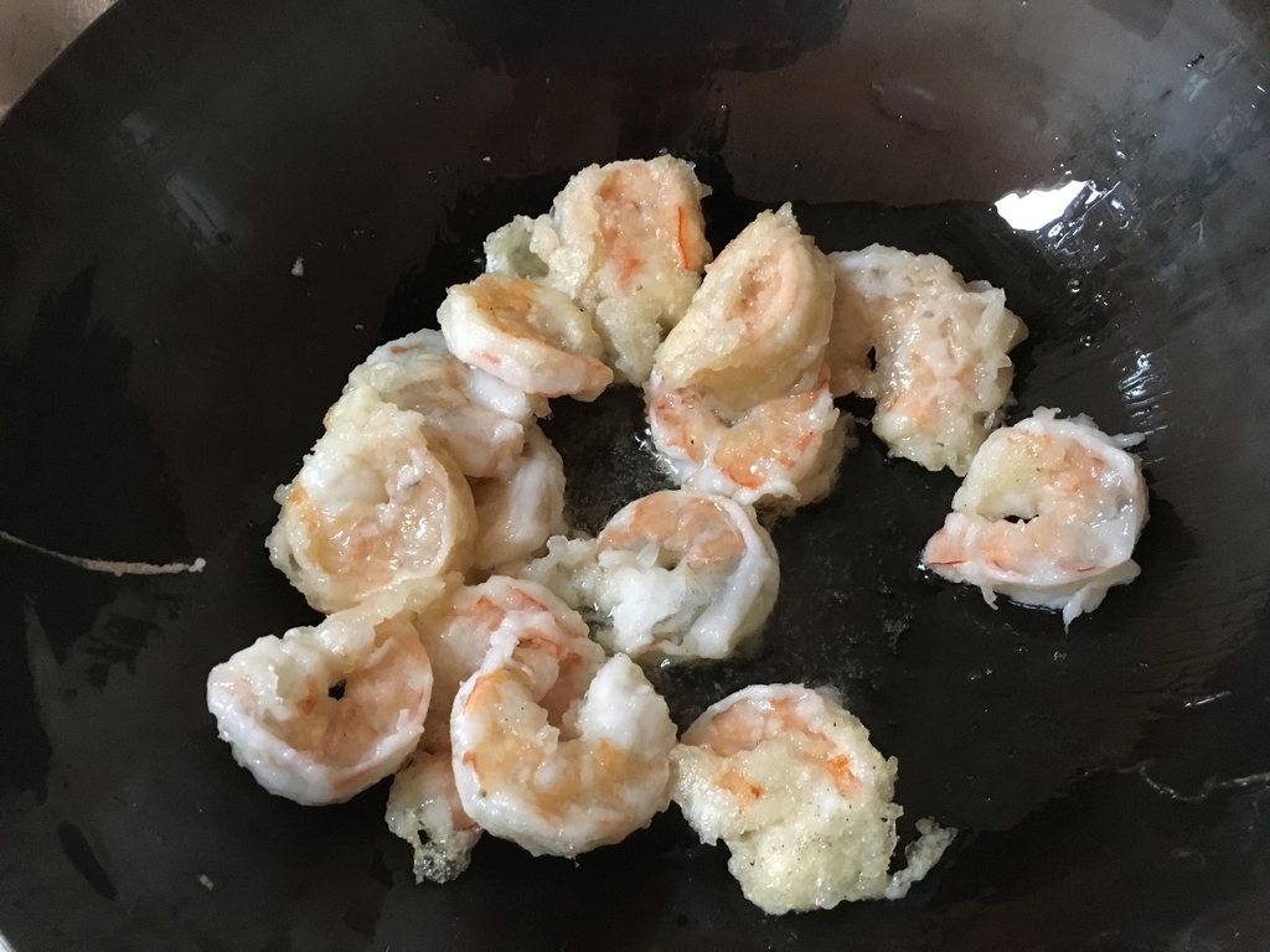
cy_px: 476
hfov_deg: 61.7
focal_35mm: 29
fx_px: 1064
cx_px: 635
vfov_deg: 48.2
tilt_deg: -57.3
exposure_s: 1/15
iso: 320
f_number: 2.2
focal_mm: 4.15
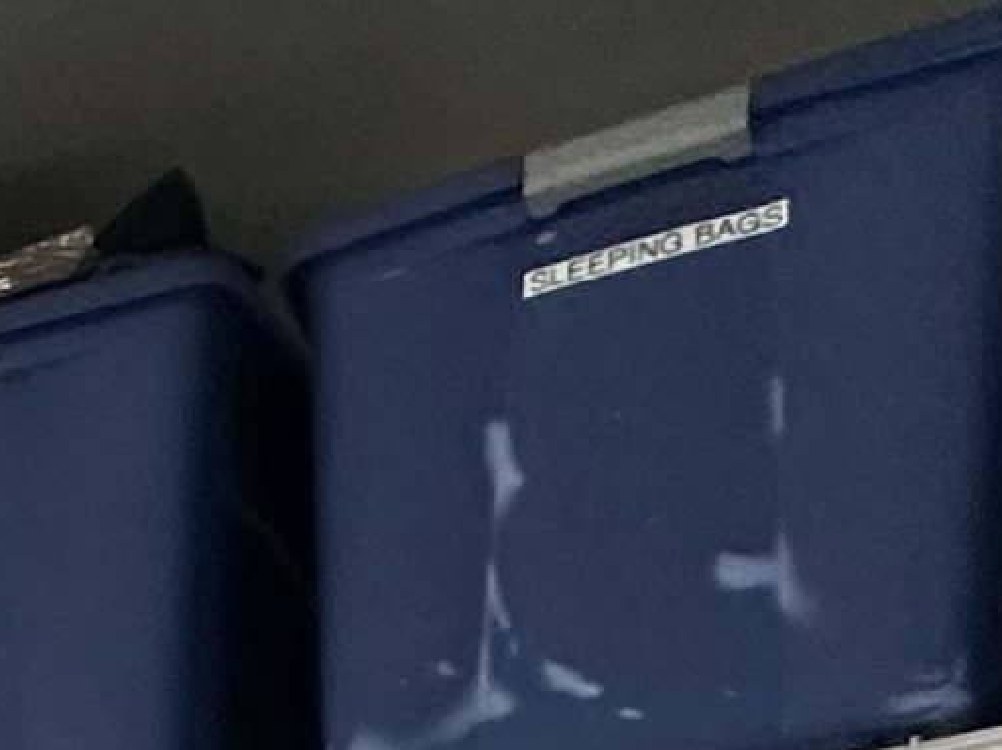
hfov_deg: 11.8
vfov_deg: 10.6
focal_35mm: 111
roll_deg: +0.8
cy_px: 2030
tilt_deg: -4.5
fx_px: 3211
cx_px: -1805
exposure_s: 1/60
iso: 200
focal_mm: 2.22
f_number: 2.2
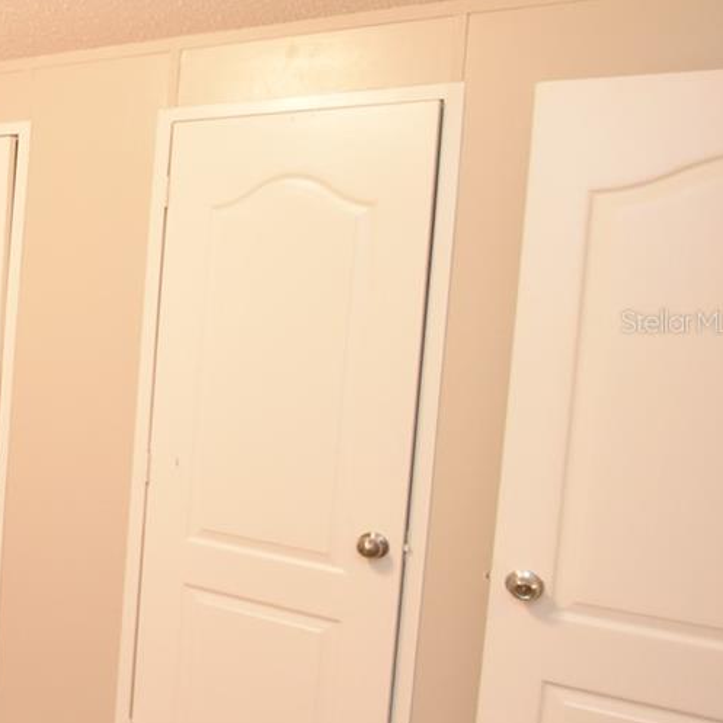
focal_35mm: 41
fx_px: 969
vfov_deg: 40.9
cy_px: 321
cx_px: -413
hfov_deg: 26.4
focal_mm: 10
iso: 1800
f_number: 3.5
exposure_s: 1/60
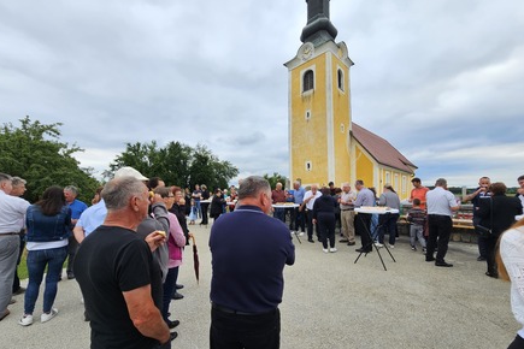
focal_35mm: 14
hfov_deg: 104.2
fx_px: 204
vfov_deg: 80.8
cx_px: 257
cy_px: 196
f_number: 2.2
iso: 50
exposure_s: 1/471
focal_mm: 2.2
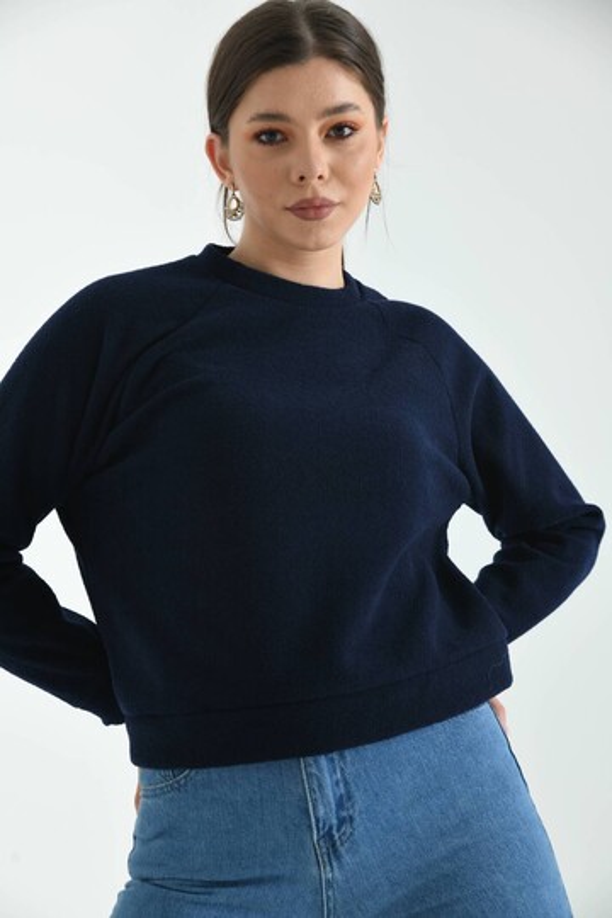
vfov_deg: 28.8
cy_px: 459
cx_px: 306
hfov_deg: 19.5
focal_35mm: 70
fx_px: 1785
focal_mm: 70
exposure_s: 1/125
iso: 100
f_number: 6.3
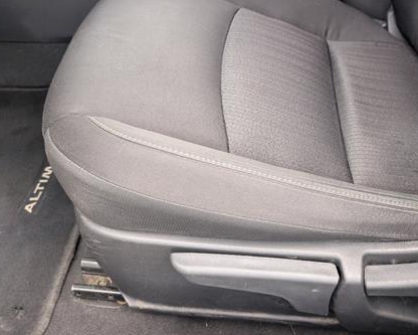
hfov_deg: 50.0
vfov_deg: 41.1
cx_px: 250
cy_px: 144
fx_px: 445
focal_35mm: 36
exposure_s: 1/1667
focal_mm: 6.9
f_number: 1.68
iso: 1772
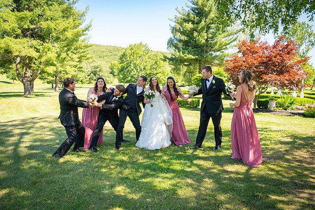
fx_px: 245
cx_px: 158
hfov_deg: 65.5
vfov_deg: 46.4
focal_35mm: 28
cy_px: 105
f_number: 3.2
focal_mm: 28
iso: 100
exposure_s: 1/250
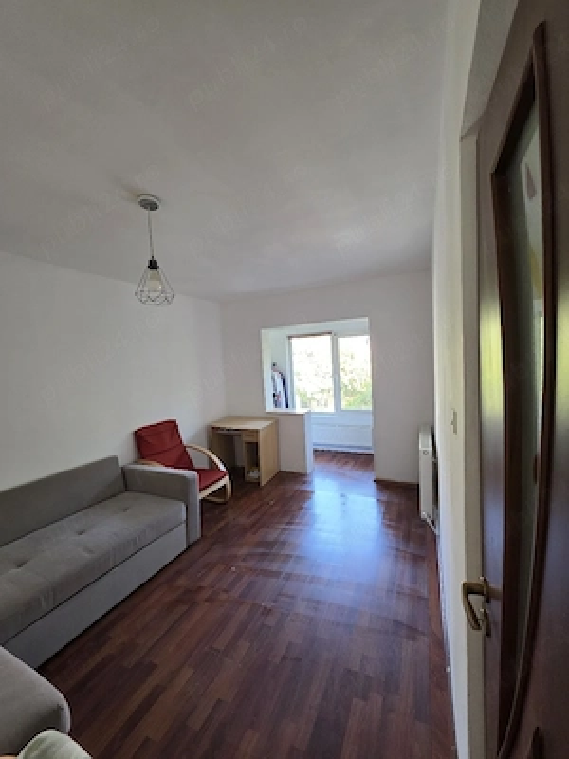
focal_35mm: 13
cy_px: 380
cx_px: 284
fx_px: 285
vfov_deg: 106.2
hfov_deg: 89.9
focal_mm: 2.2
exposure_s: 1/101
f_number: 1.9
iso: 250
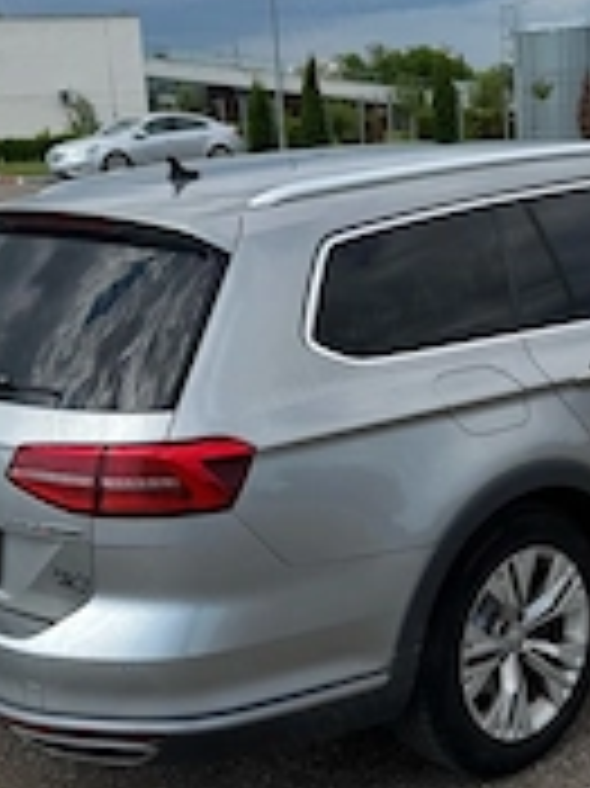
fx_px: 1251
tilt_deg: -10.6
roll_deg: +1.4
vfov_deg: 35.0
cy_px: 392
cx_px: 464
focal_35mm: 55
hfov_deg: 26.1
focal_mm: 6.76
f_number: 1.78
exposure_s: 1/4167
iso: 80
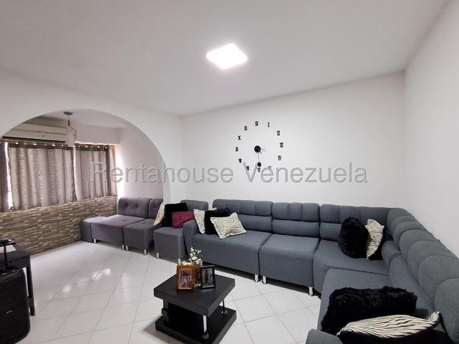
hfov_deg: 94.5
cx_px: 230
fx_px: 212
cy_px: 172
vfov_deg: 78.1
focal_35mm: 16
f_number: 2.2
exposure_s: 1/24
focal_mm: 1.64
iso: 320
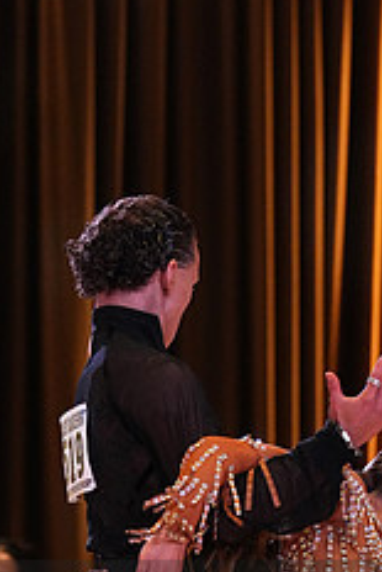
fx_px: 7835
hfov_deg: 2.8
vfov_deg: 4.2
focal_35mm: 493
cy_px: 644
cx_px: 265
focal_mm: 197
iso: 5000
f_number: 5.6
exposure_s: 1/320
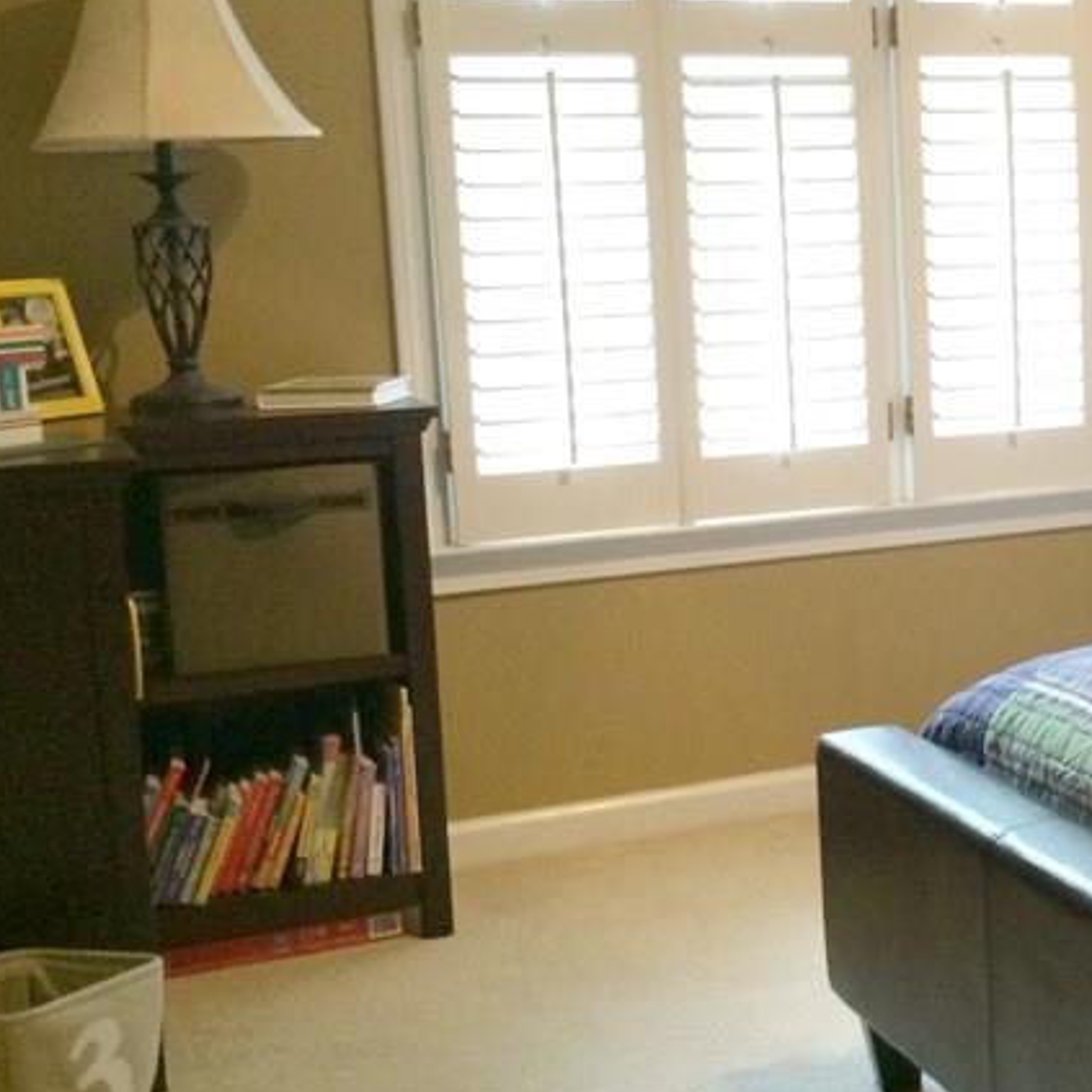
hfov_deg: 26.0
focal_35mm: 62
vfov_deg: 27.7
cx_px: 1141
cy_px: 485
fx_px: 2213
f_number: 2.2
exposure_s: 1/30
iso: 250
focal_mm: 4.15
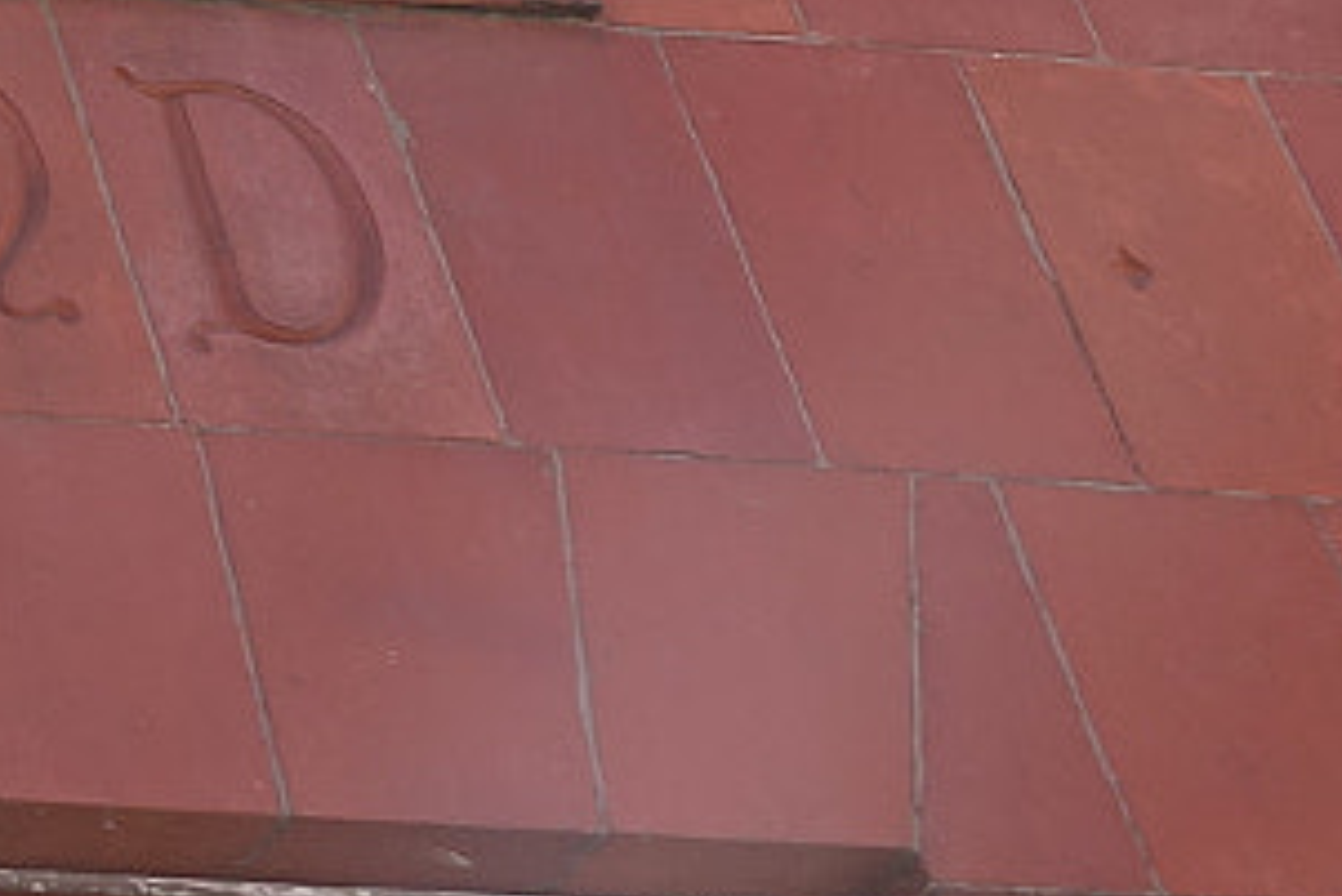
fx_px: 5743
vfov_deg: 8.5
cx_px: -2046
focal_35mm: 154
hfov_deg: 10.9
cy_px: -802
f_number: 3.2
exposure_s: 1/250
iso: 100
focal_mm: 10.8
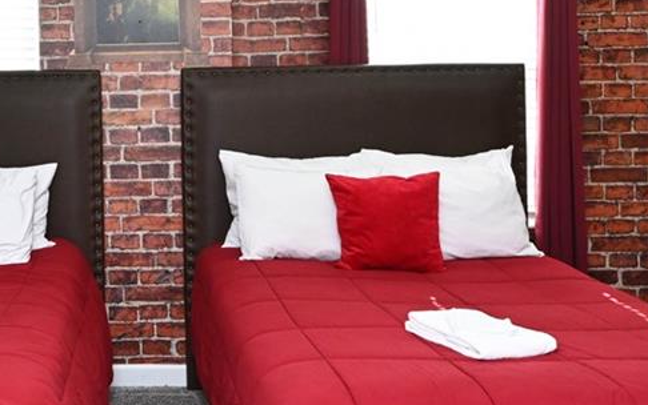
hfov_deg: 40.4
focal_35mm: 47
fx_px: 830
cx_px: 107
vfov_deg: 26.9
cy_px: 84
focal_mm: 14
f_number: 10
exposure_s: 1/60
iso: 800
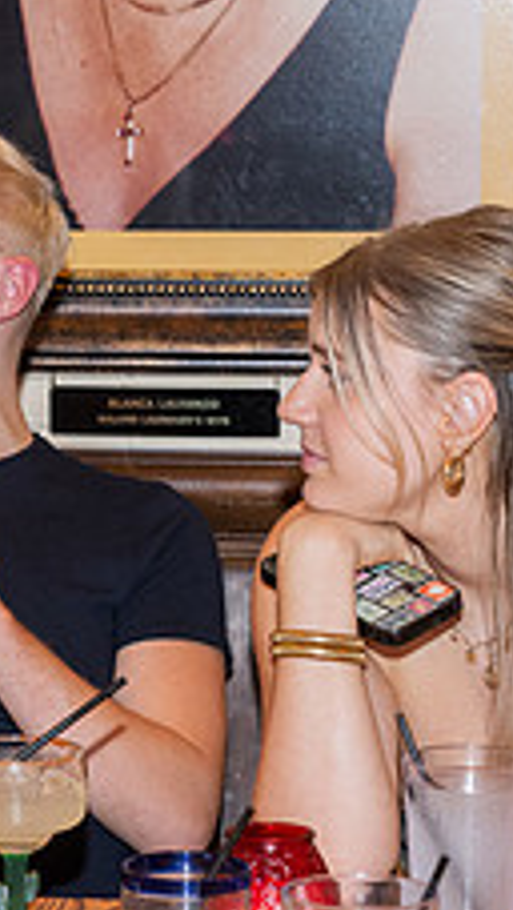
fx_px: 3403
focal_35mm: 141
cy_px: 531
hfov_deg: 8.5
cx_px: -104
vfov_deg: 15.2
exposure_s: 1/100
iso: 800
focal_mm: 52
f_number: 5.6
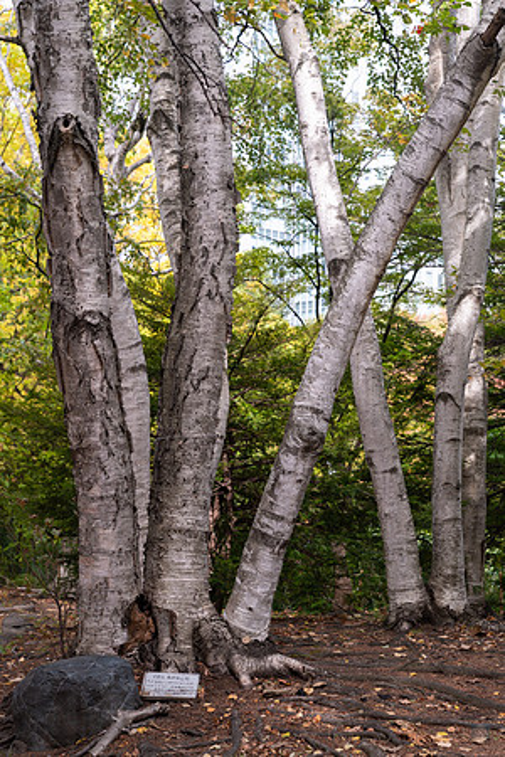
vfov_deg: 34.5
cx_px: 252
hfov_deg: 23.4
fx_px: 1220
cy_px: 378
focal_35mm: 58
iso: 180
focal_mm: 58
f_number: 5
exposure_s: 1/125
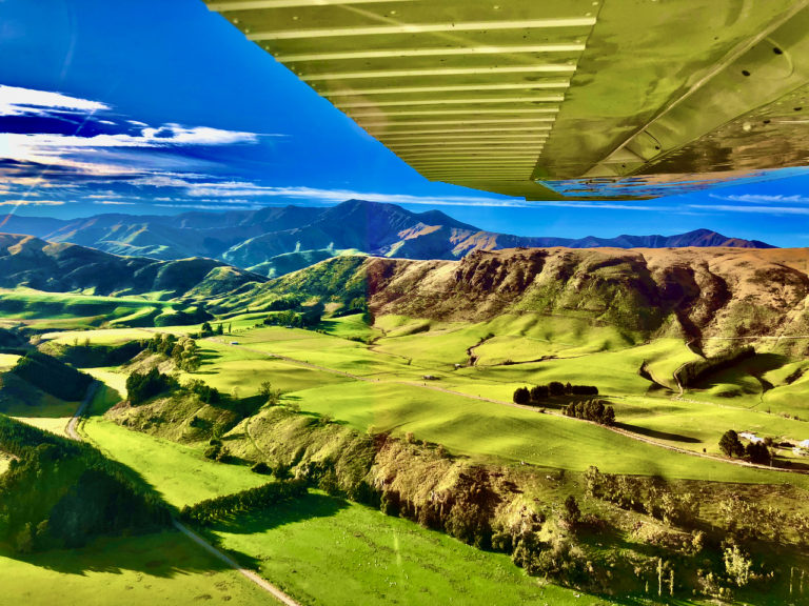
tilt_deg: -5.5
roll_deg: +2.2
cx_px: 404
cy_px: 303
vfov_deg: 49.7
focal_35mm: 28
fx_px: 654
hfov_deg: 63.4
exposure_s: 1/1171
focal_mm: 4
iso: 20
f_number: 1.8
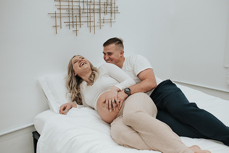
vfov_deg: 34.0
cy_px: 69
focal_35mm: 39
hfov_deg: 49.3
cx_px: 123
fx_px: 250
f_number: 2.8
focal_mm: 35
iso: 200
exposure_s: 1/250
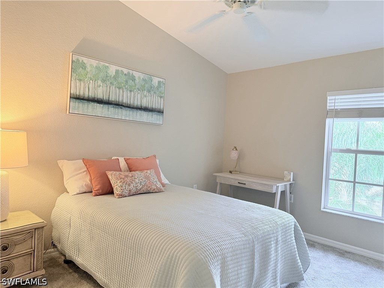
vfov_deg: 56.8
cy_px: 144
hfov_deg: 71.6
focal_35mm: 24
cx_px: 192
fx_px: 266
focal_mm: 6.76
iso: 400
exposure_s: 1/60
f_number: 1.78
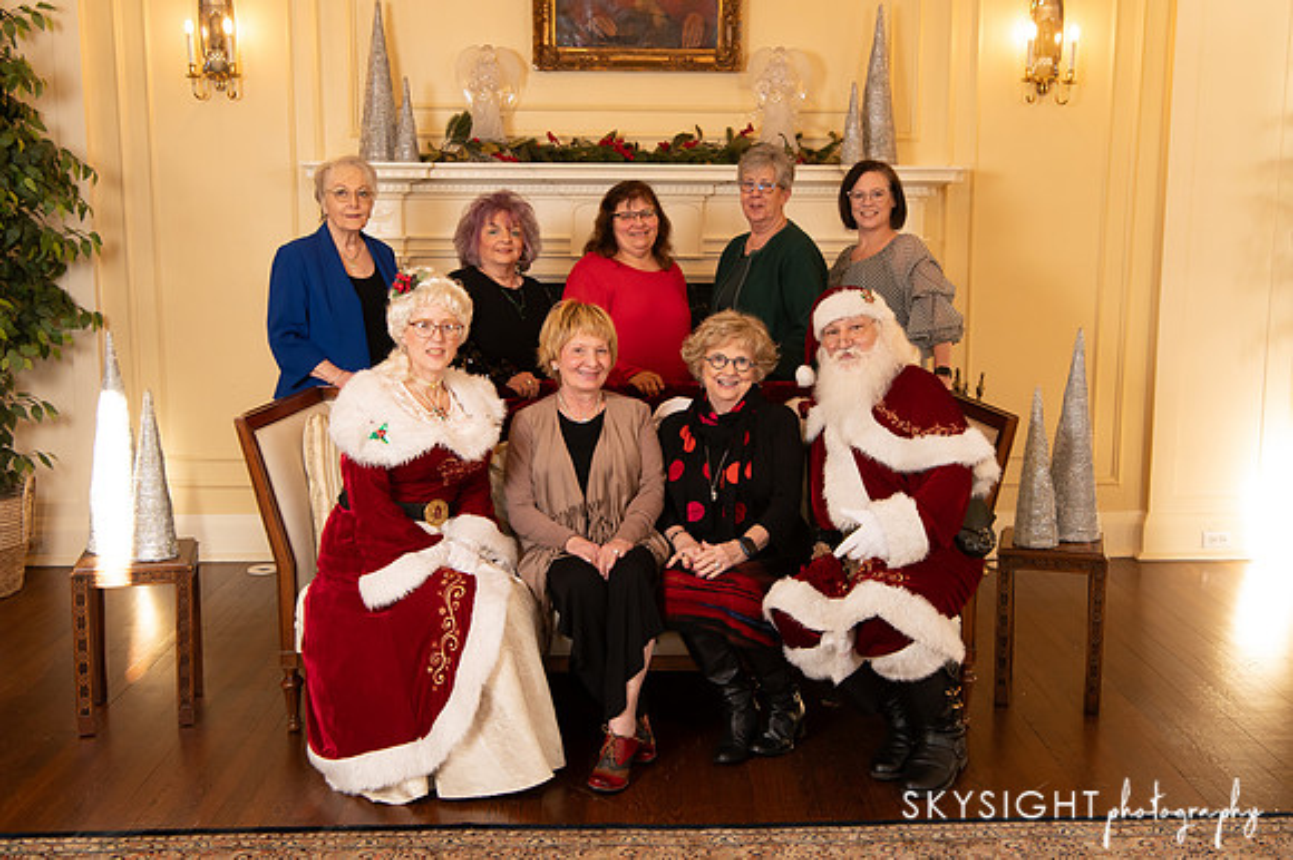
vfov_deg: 34.0
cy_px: 408
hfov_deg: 49.4
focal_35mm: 39
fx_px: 1407
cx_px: 664
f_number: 5.6
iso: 1600
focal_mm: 36
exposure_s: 1/200
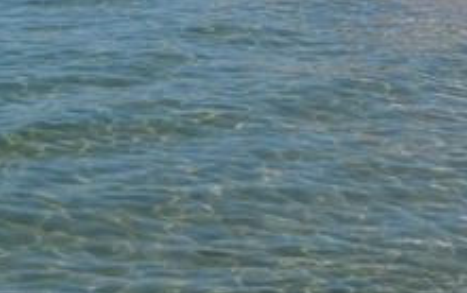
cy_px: -98
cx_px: 62
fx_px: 1809
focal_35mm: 142
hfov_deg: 14.6
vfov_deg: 9.1
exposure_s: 1/350
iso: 100
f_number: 9.5
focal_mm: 20
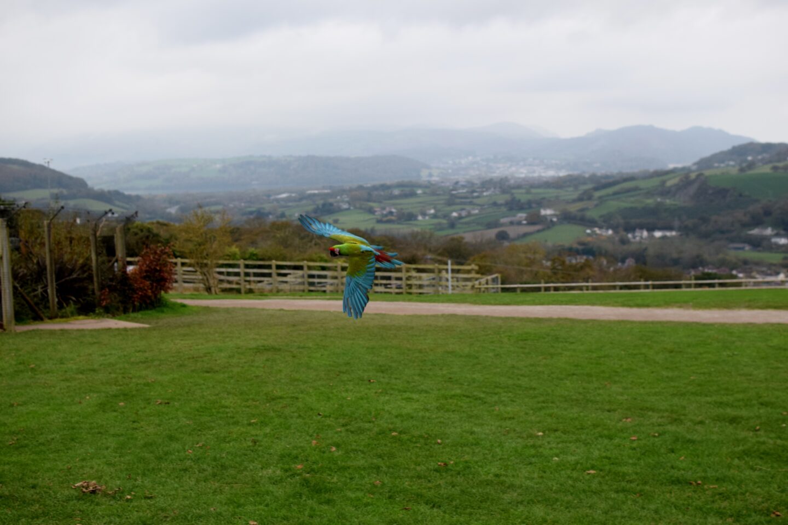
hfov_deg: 37.9
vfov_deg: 25.8
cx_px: 394
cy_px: 262
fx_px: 1149
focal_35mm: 52
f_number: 4
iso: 560
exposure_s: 1/1000
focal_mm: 35
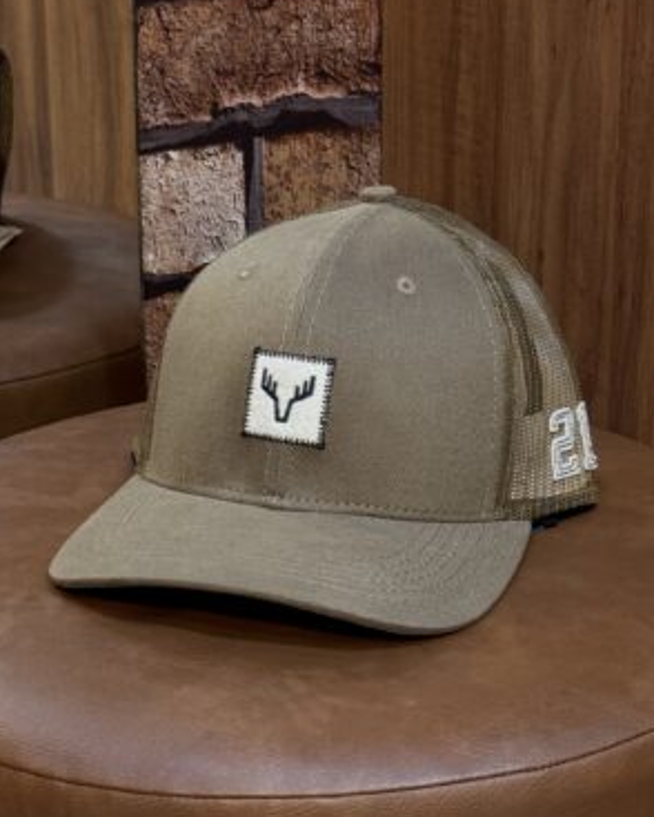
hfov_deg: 29.7
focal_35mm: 51
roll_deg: +0.3
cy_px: 381
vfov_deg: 36.6
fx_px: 1233
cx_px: 329
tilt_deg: -18.6
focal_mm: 6.76
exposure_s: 1/60
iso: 200
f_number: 1.78
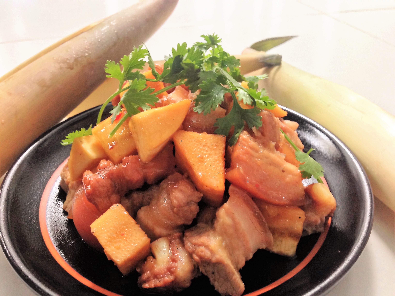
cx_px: 198
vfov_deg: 42.9
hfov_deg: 55.4
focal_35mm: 33
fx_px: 377
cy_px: 148
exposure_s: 1/20
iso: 125
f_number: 2.4
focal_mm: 4.12
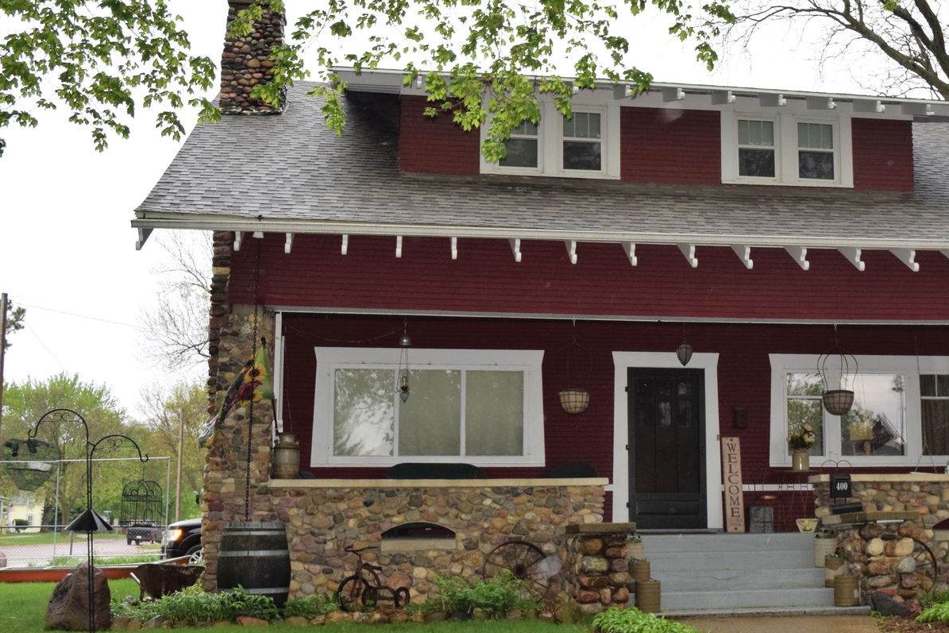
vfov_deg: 25.5
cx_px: 687
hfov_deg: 36.8
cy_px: 346
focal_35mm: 53
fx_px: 1397
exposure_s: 1/125
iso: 720
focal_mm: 22
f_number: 5.6
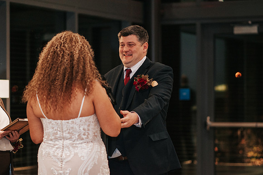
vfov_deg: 10.8
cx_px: 132
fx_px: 932
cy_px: 88
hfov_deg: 16.1
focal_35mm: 128
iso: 800
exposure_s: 1/160
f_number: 1.8
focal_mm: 85
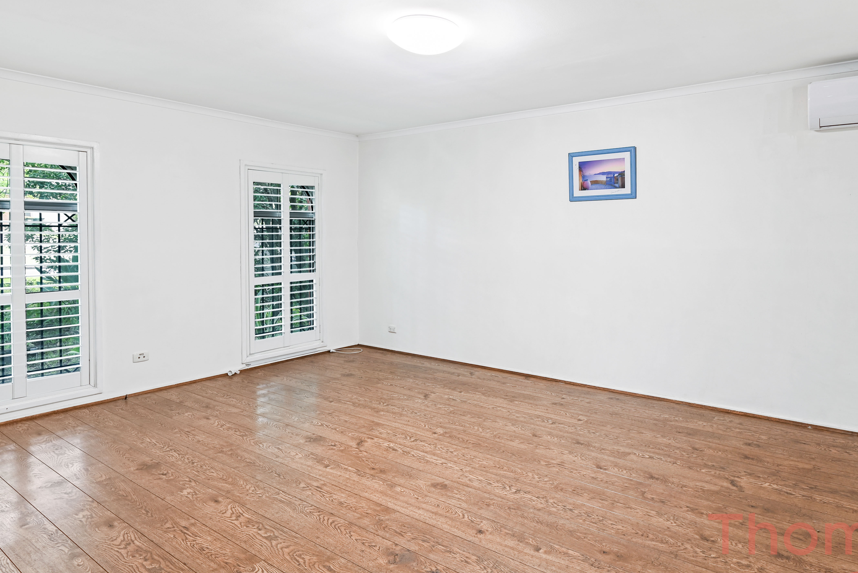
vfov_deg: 61.8
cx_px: 485
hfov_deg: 83.5
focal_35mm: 20
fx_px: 477
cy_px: 257
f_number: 7.1
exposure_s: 1.3
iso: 100
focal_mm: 14
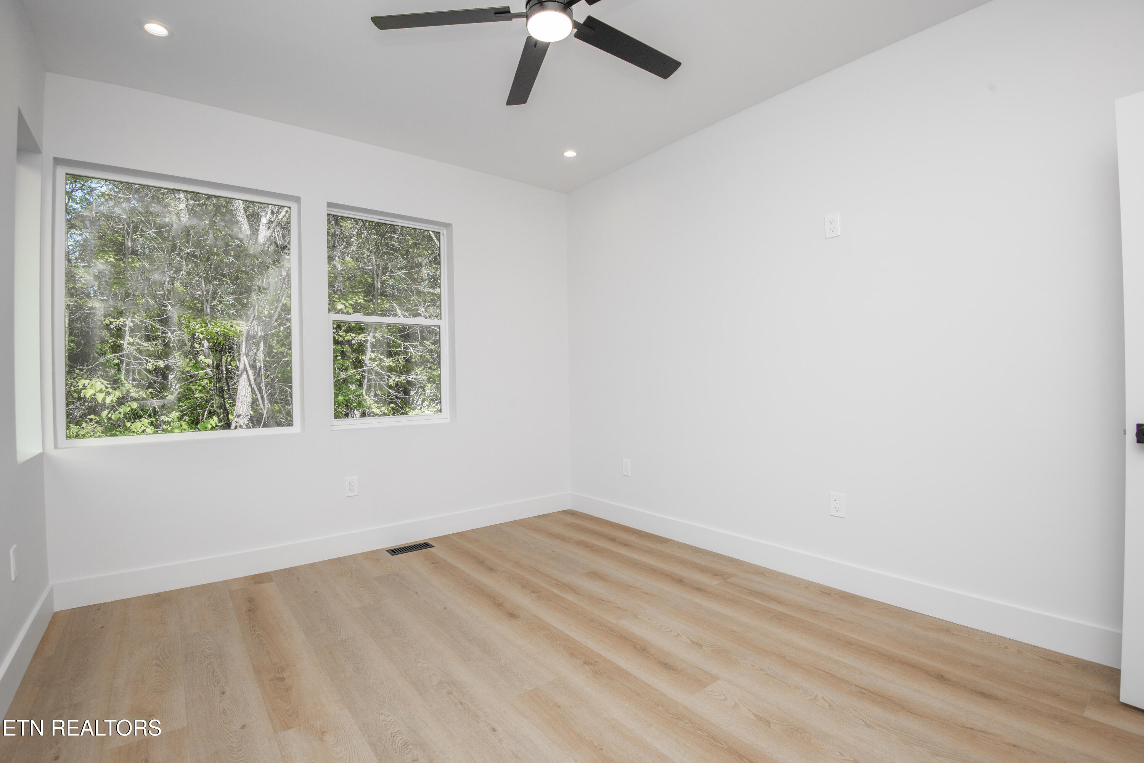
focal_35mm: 16
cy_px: 382
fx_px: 508
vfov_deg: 73.7
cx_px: 572
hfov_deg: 96.7
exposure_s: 1/250
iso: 400
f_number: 9
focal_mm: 16
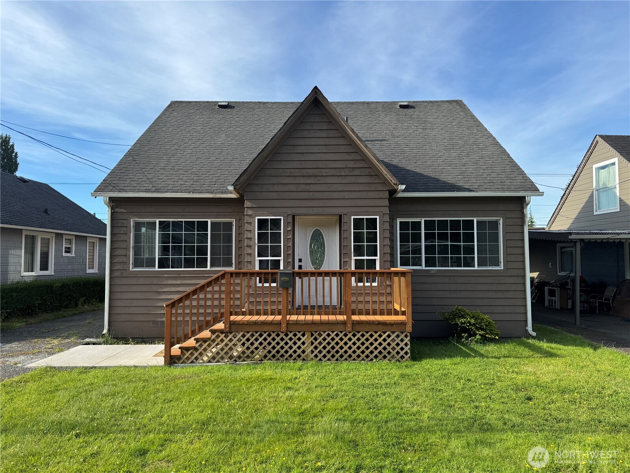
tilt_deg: +2.0
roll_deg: +0.4
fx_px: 437
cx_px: 315
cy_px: 236
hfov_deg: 71.6
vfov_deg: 56.8
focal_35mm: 24
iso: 80
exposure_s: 1/2174
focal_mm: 6.76
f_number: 1.78
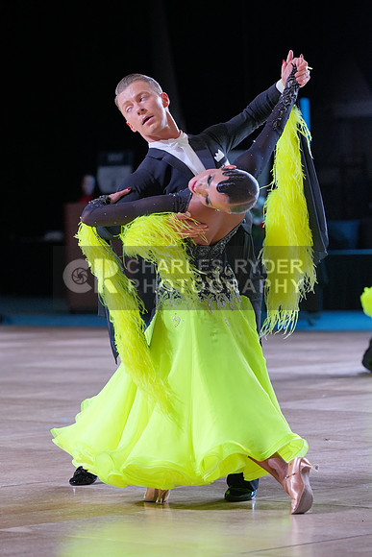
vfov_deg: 11.1
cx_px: 186
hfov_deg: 7.4
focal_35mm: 185
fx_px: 2866
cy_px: 278
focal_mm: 185
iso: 2500
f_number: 5.6
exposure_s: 1/400
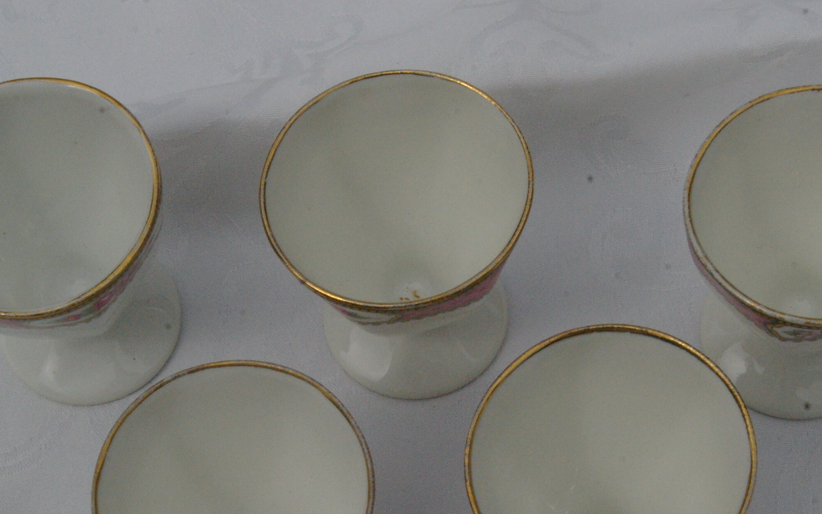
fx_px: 1344
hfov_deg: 34.0
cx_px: 422
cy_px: 338
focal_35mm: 60
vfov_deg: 21.6
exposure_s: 1/1000
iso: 1600
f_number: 13
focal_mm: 26
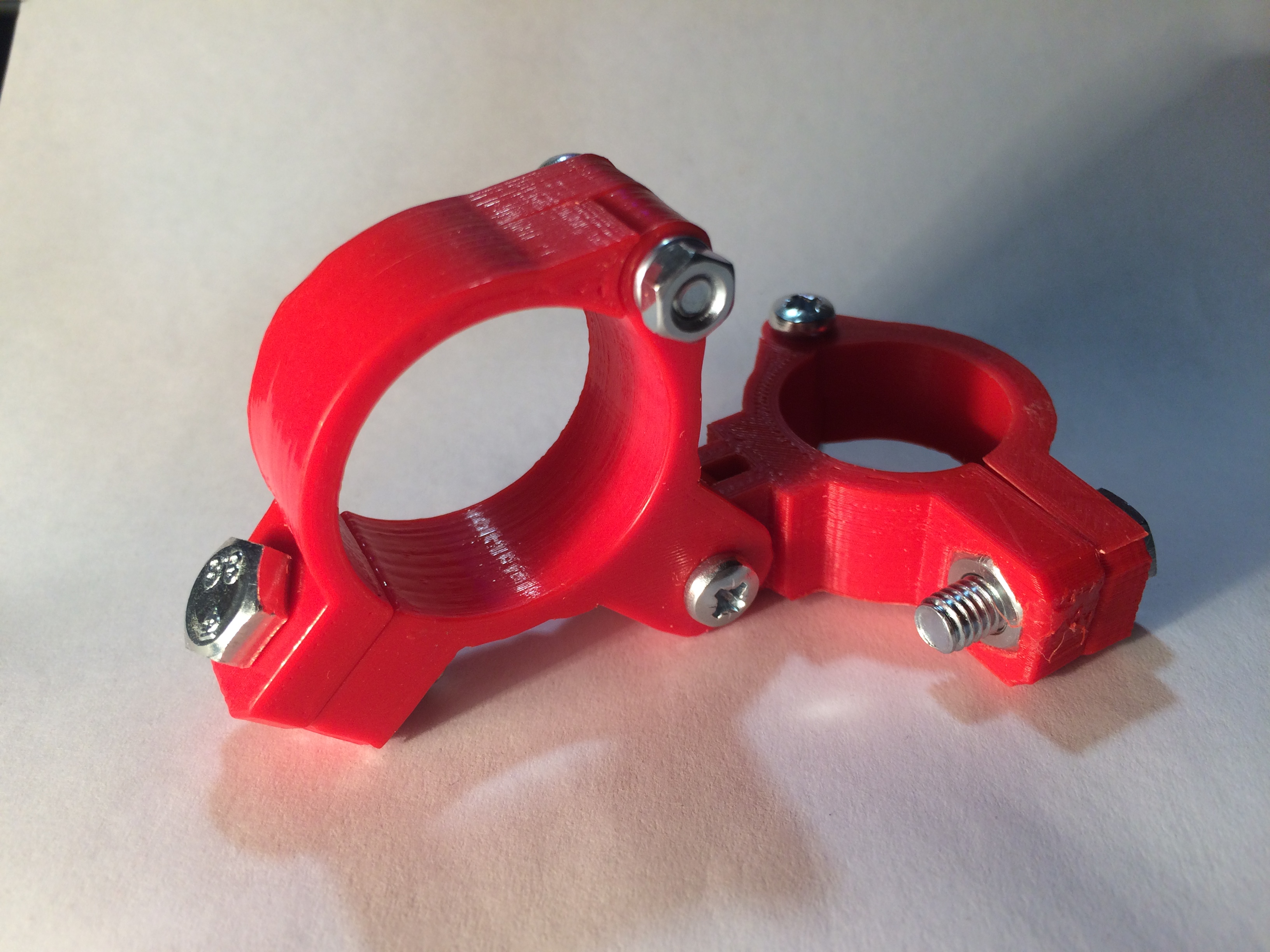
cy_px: 476
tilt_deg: -30.9
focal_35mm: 29
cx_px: 635
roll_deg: -0.3
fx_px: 1064
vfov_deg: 48.2
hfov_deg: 61.7
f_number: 2.2
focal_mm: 4.15
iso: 50
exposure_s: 1/100
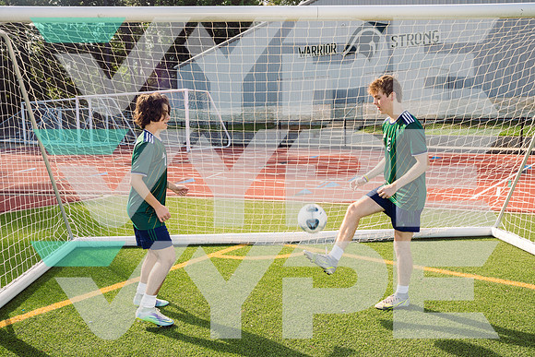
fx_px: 491
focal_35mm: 33
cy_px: 178
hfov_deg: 57.2
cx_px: 268
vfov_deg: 40.0
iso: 100
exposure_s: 1/250
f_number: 7.1
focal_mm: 33
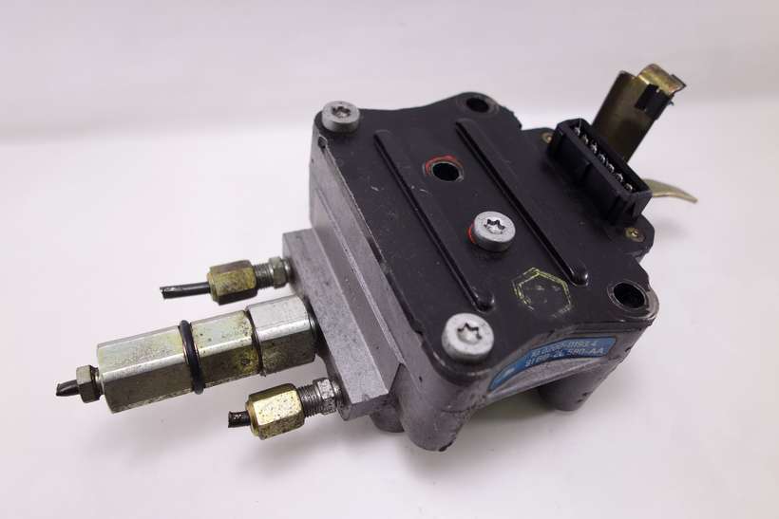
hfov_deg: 65.5
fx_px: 606
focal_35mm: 28
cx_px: 390
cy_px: 260
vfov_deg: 46.4
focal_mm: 10.4
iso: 125
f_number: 2.2
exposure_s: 1/100
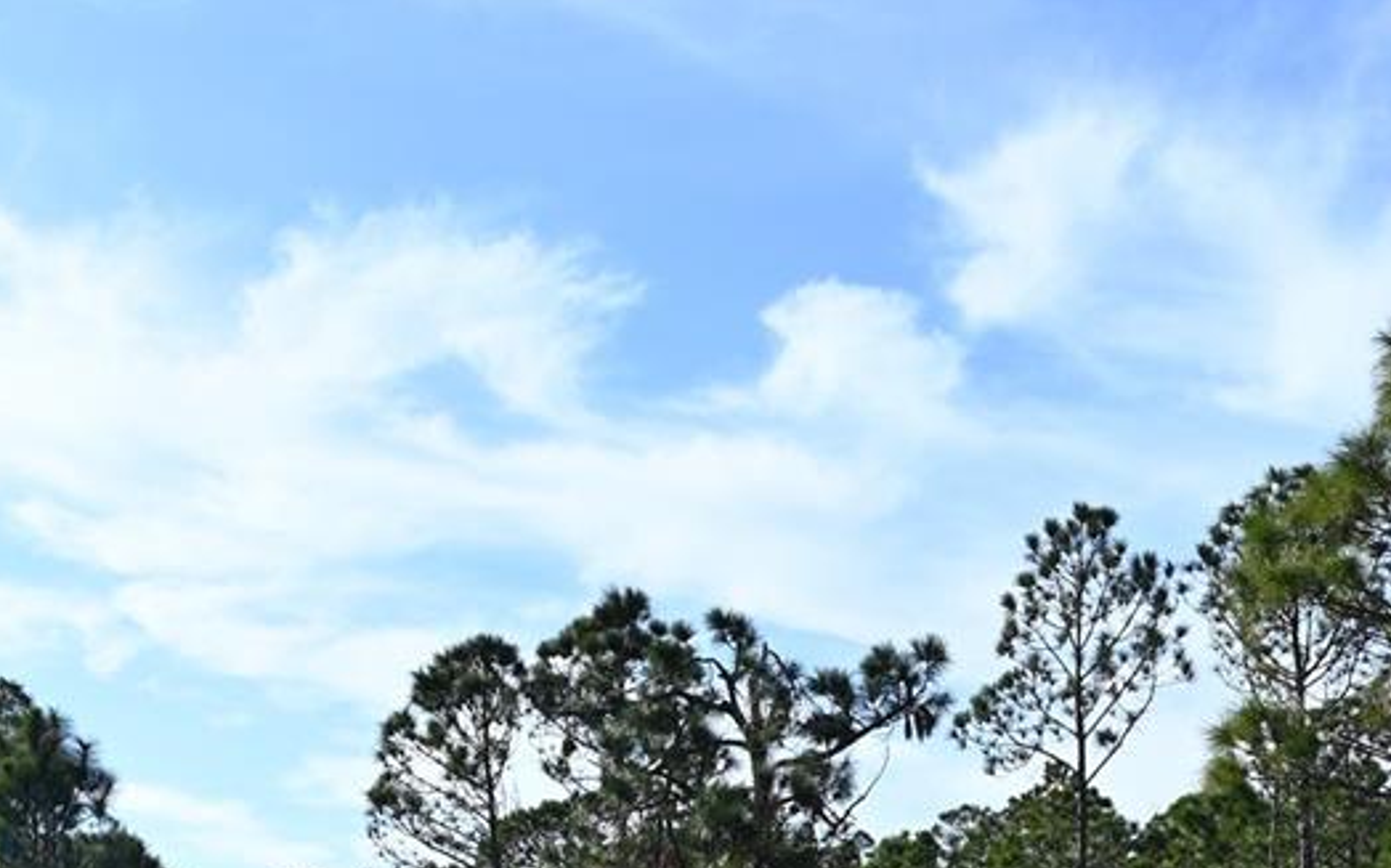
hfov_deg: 35.7
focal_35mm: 56
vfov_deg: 20.8
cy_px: 1160
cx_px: 389
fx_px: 2122
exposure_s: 1/400
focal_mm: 24
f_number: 7.1
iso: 100
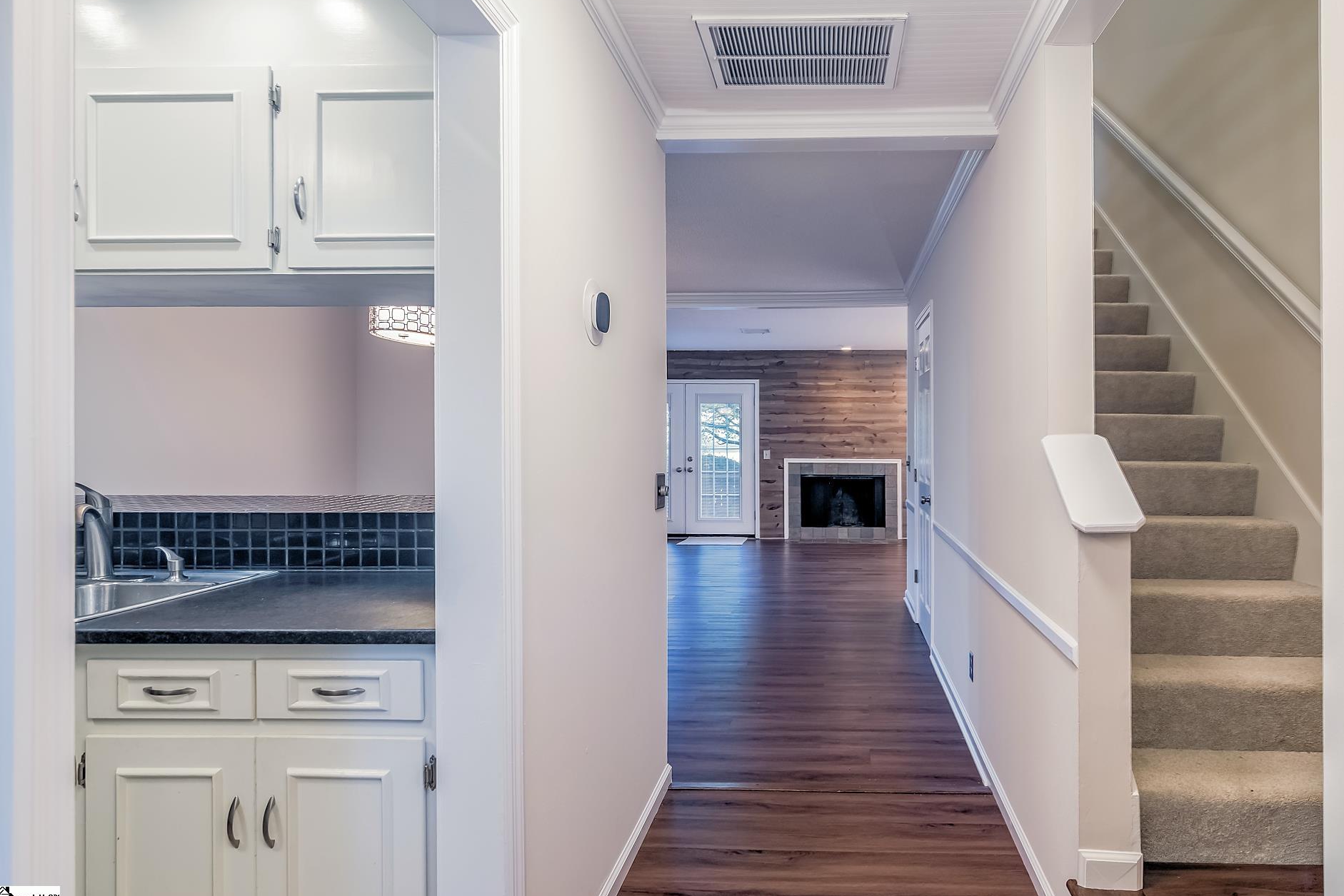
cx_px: 708
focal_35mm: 17
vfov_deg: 70.4
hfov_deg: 93.2
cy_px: 432
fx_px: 635
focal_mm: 11
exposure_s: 1/20
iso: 320
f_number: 7.1
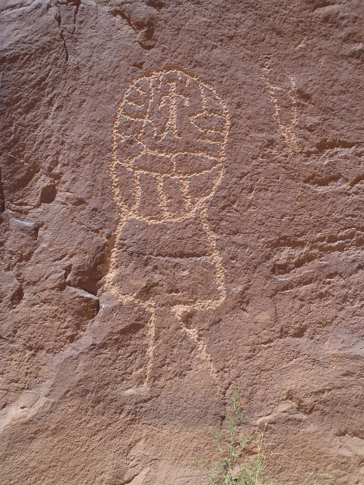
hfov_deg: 49.7
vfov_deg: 63.4
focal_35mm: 28
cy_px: 242
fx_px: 393
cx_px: 182
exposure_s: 1/60
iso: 100
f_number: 10
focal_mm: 5
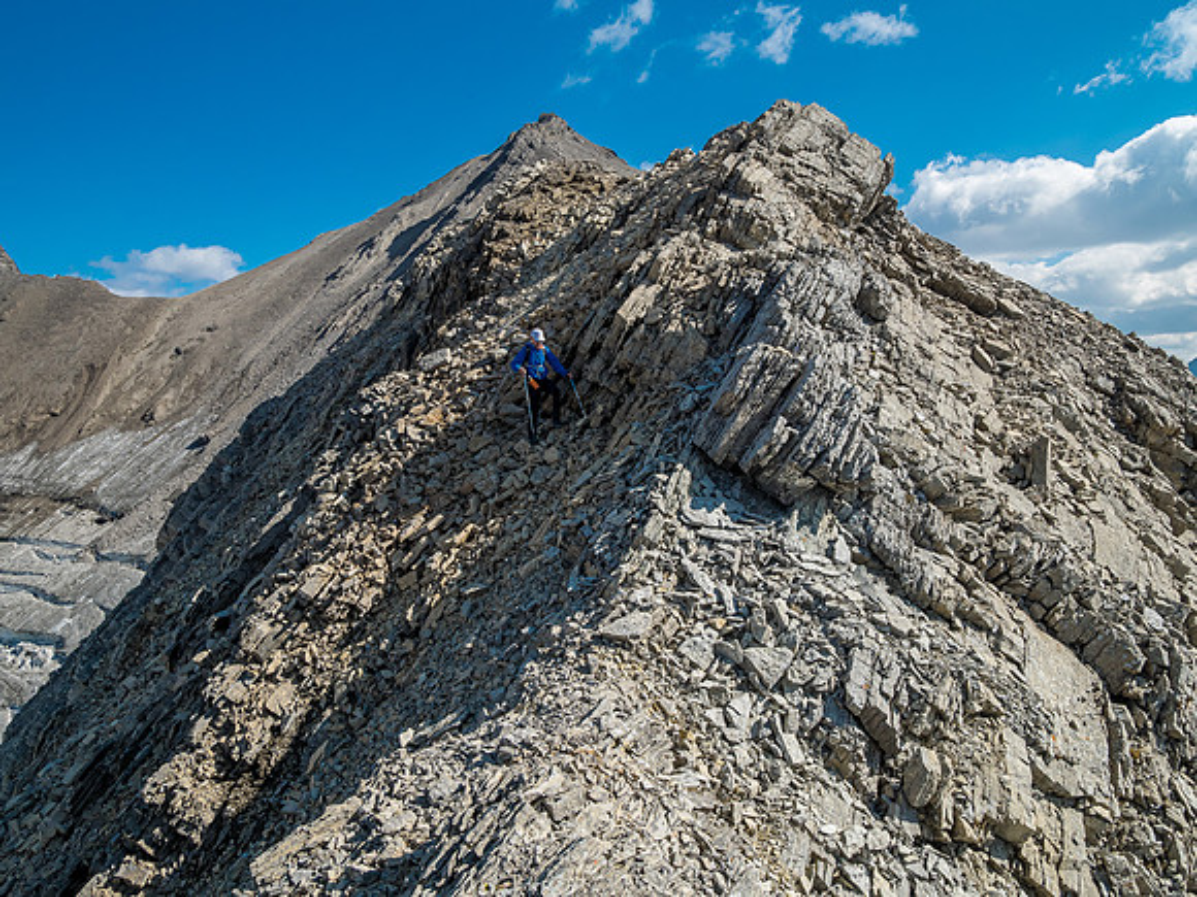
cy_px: 448
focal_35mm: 24
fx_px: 830
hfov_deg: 71.6
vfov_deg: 56.8
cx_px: 598
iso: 200
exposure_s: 1/200
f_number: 8
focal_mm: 12
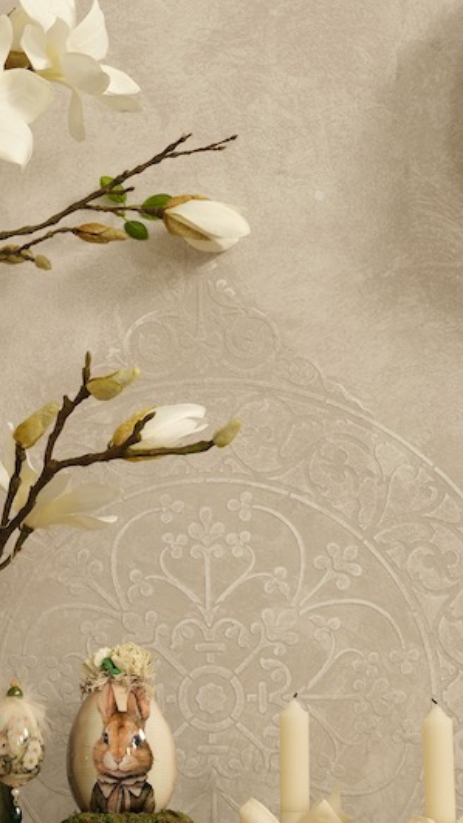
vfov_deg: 16.6
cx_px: -181
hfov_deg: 9.2
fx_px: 2817
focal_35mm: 129
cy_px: 500
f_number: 8
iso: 800
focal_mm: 79.6
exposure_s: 1/20
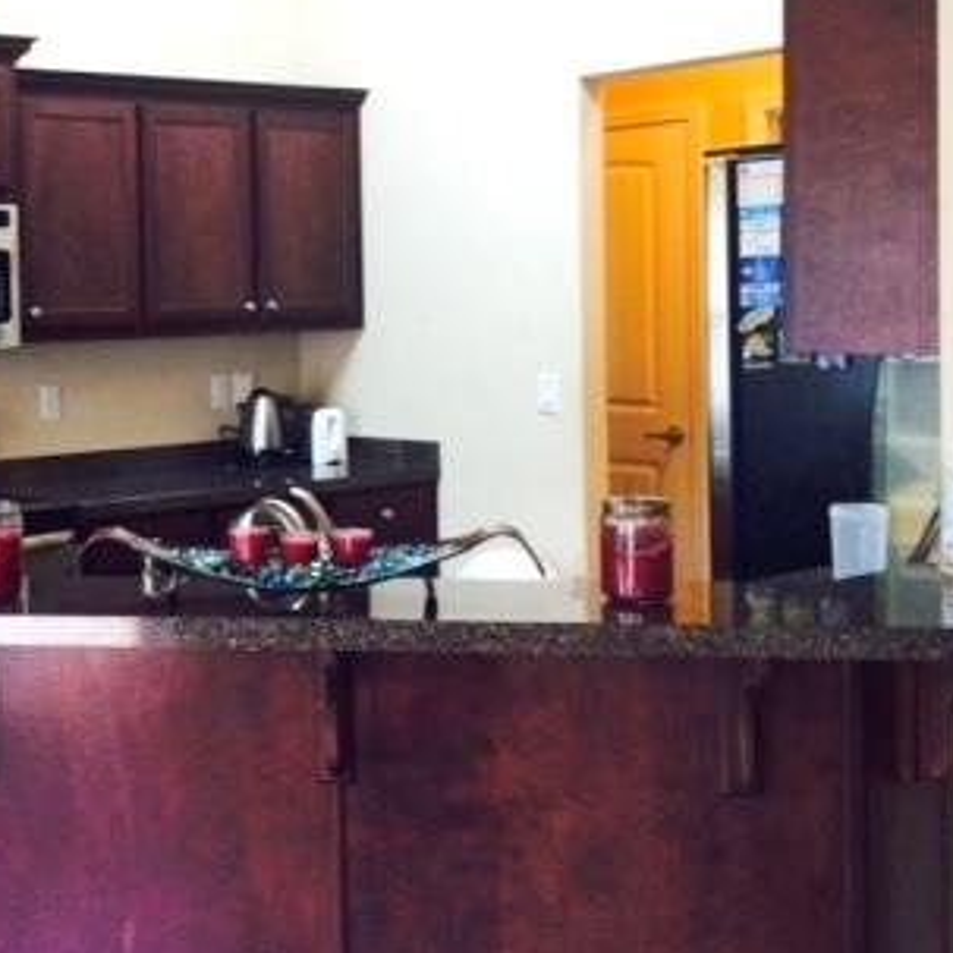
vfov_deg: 30.4
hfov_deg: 28.7
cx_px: 9
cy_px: 362
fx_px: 1744
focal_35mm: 56
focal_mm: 4.12
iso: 125
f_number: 2.2
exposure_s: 1/30
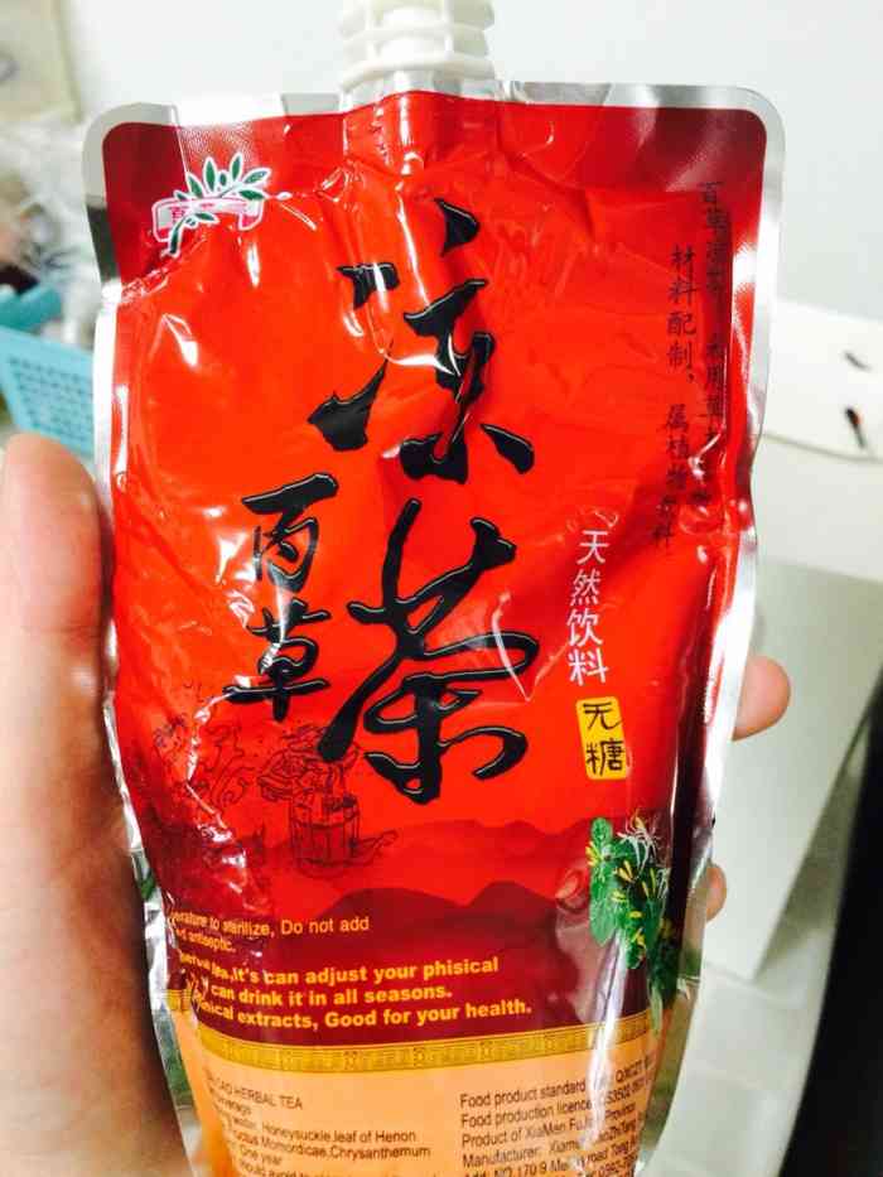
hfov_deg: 48.2
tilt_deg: -44.3
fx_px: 986
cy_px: 588
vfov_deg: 61.7
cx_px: 442
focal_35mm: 29
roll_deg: +0.6
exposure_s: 1/33
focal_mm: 4.15
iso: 320
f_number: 2.2
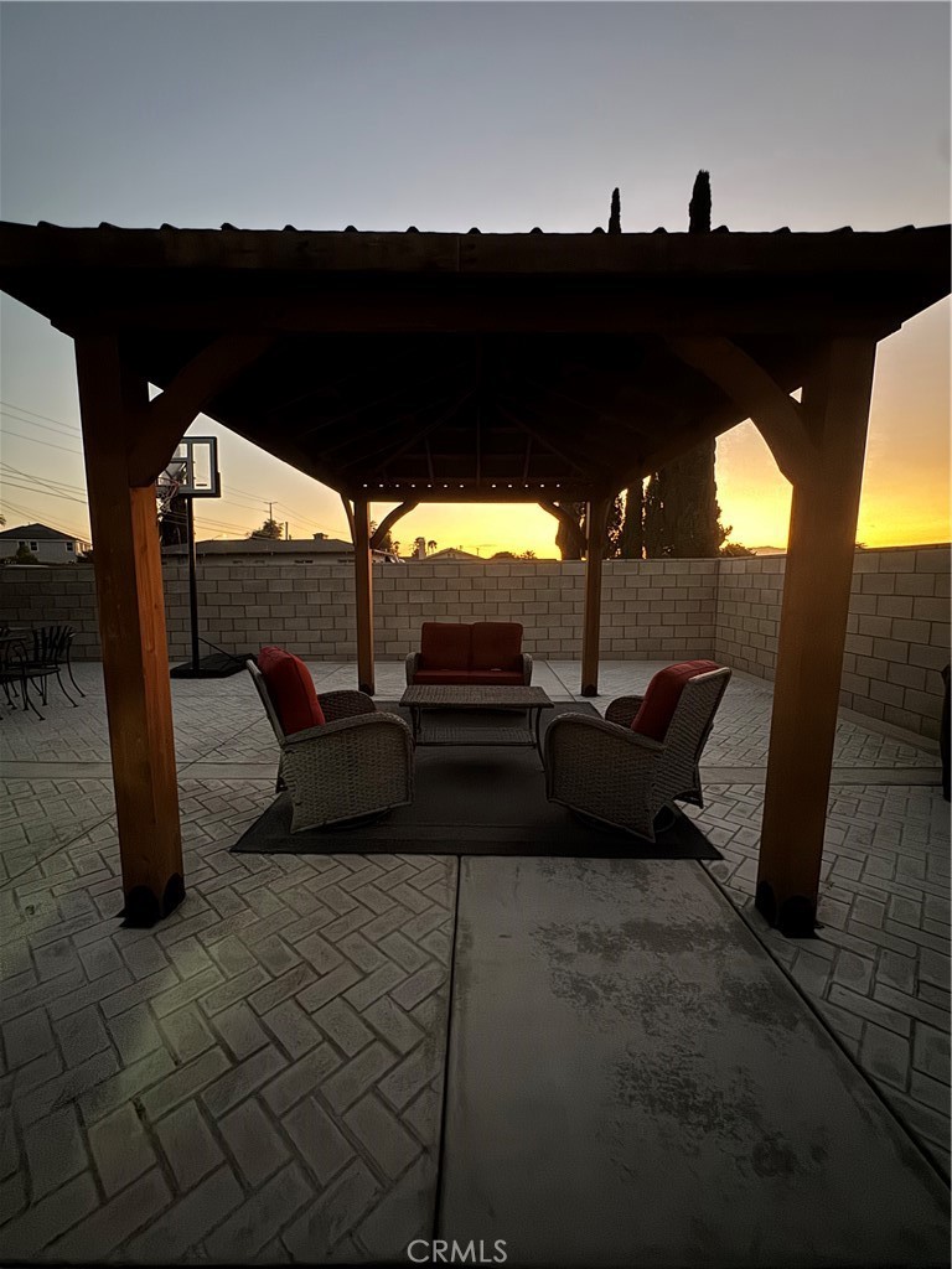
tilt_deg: -7.4
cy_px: 634
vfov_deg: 102.1
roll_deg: +1.9
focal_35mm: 14
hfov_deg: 85.7
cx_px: 476
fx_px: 513
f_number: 2.2
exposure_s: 1/12
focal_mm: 2.22
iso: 800
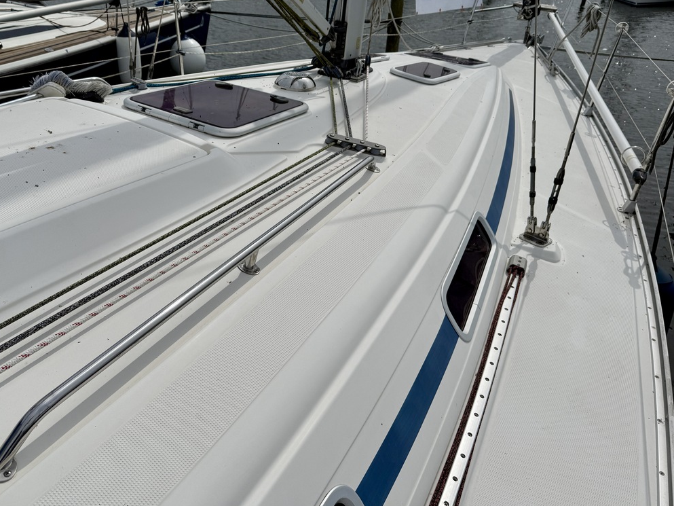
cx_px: 288
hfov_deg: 61.4
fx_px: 565
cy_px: 209
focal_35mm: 29
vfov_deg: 48.0
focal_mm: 6.76
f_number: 1.78
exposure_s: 1/14286
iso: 64
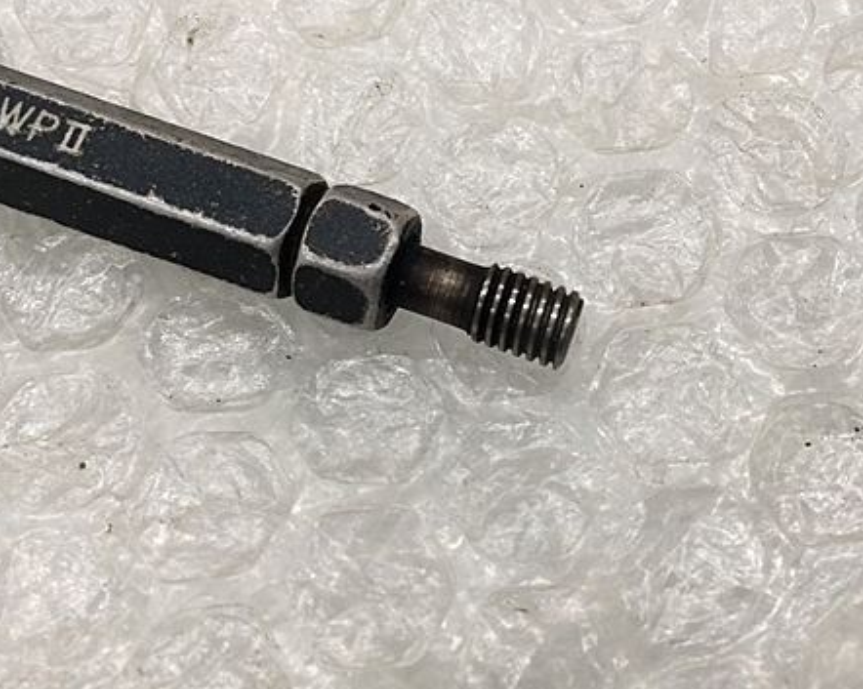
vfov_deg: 36.4
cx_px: 488
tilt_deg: -73.3
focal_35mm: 41
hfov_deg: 44.7
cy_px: 328
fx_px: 1047
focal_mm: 4.15
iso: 40
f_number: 2.2
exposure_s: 1/30
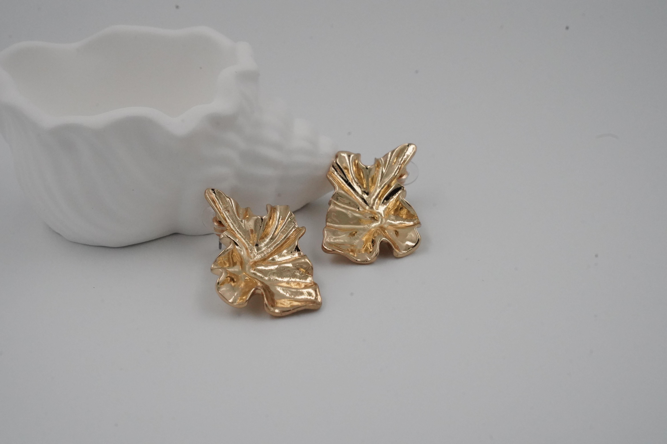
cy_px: 222
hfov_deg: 28.8
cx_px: 334
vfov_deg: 19.5
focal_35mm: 70
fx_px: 1297
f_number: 16
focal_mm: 70
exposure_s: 1/2000
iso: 12800
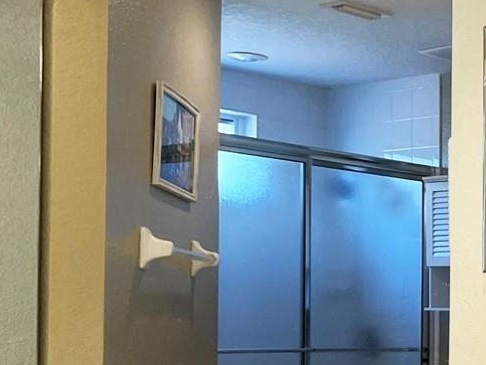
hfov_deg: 20.3
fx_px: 1194
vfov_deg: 17.2
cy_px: 296
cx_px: 696
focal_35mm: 85
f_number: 1.5
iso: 100
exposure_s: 1/120
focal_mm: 5.7
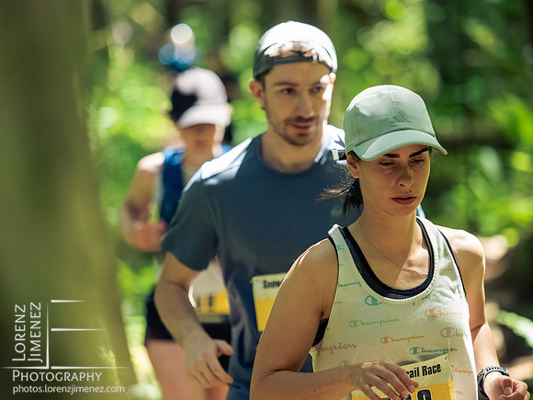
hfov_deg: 7.6
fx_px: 4003
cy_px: 200
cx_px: 266
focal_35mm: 260
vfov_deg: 5.7
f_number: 2.8
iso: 5000
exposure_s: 1/800
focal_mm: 130
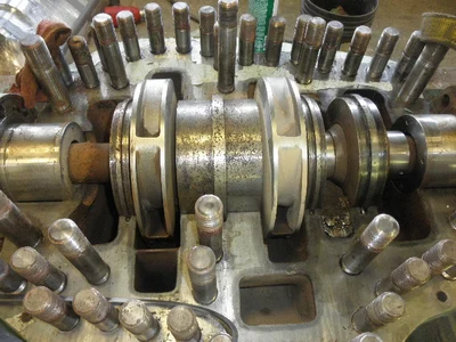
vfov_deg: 49.7
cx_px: 228
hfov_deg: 63.4
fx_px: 369
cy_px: 171
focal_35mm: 28
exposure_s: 1/30
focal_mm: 5
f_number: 3
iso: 200
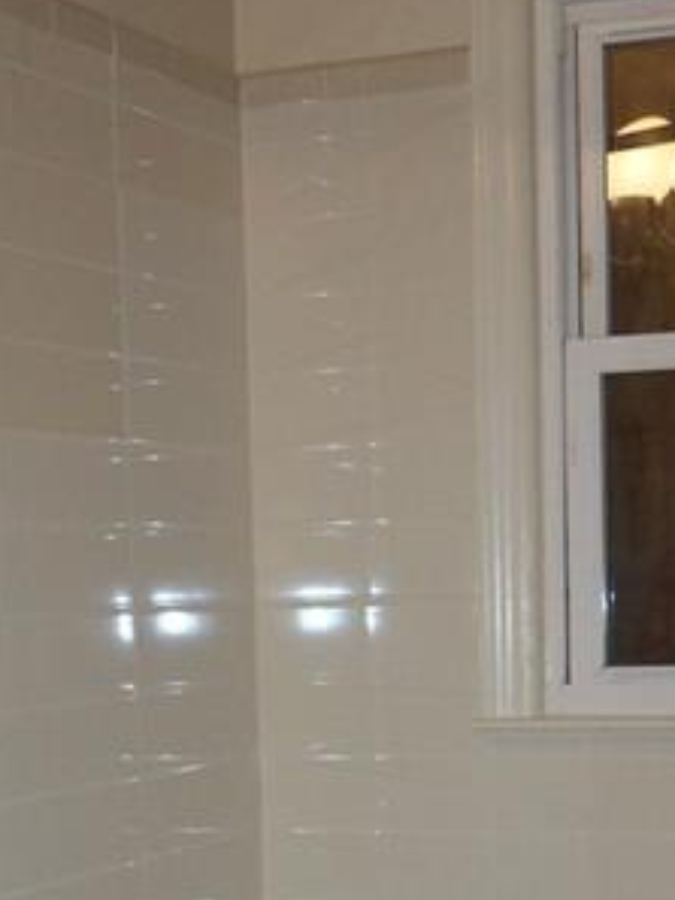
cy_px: 1024
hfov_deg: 16.8
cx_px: 230
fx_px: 2286
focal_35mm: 88
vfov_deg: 21.0
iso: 100
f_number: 2.9
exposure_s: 1/30
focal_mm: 5.7
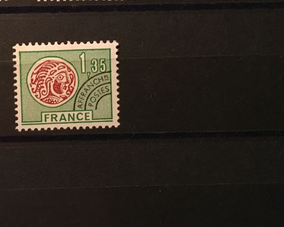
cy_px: 36
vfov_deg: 27.4
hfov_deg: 33.1
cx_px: 32
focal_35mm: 54
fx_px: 454
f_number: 2.2
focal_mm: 4.15
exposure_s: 1/33
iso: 160
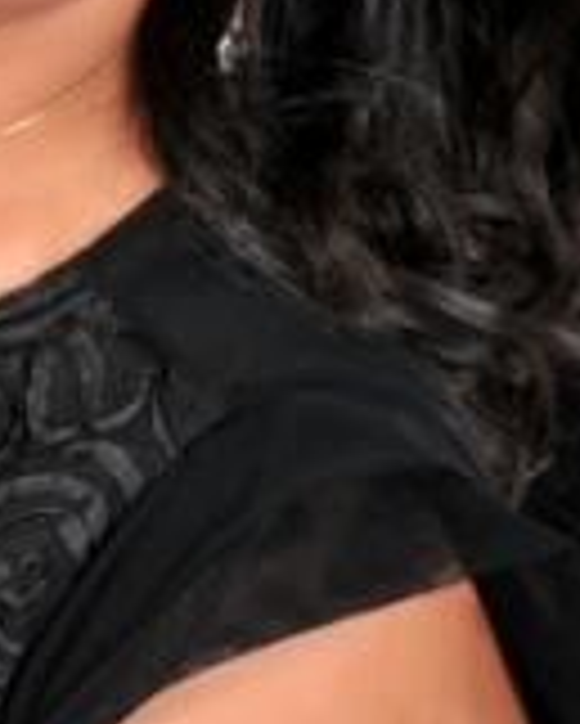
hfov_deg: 4.6
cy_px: -27
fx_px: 7145
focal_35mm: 333
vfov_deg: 5.8
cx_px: -4
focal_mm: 85
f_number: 10
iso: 200
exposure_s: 1/125
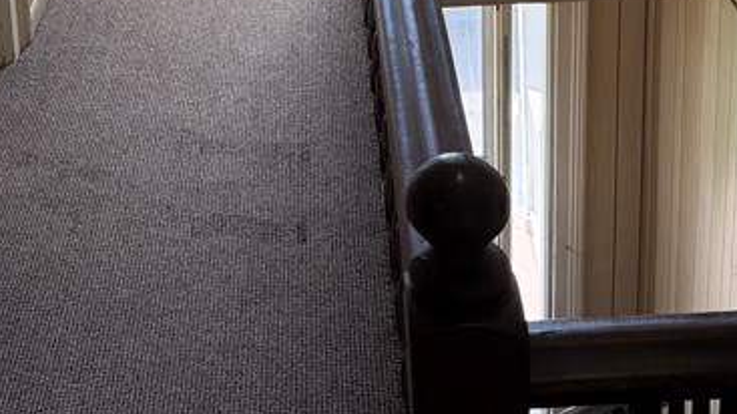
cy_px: -191
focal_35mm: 73
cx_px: 305
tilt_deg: -14.7
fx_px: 1426
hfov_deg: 28.9
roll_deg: +2.1
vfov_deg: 15.4
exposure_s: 1/202
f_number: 1.78
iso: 125
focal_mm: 6.76
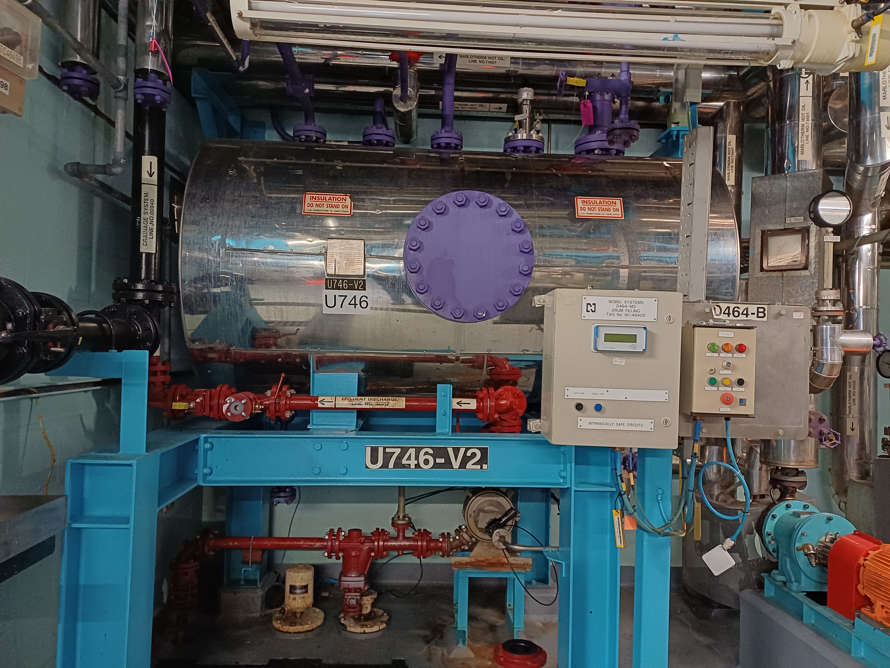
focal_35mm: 25
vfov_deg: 54.9
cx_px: 445
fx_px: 643
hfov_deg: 69.4
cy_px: 334
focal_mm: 4.65
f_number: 1.8
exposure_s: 1/20
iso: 640
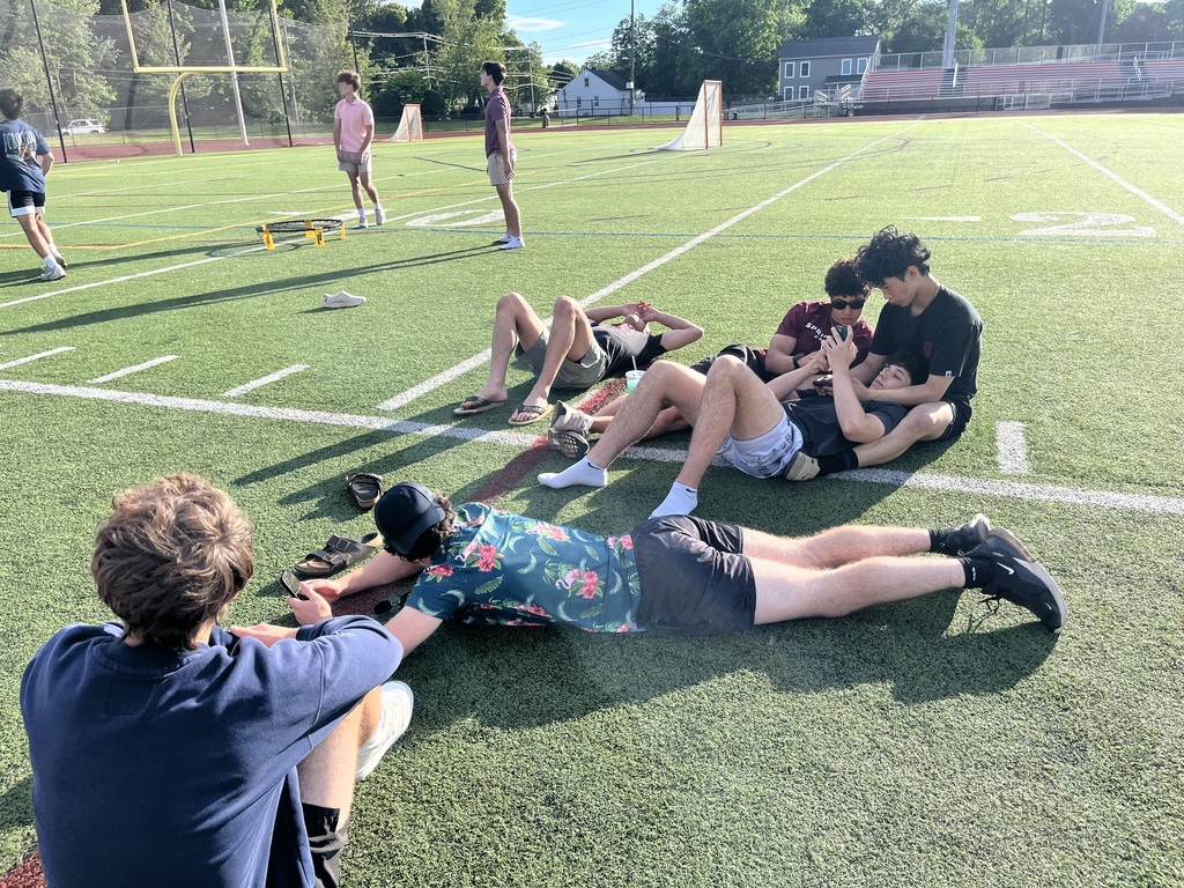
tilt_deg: -19.2
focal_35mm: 26
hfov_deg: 67.3
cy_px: 444
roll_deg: +2.4
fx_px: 889
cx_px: 592
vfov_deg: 53.1
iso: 50
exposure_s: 1/1441
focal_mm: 5.1
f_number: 1.6
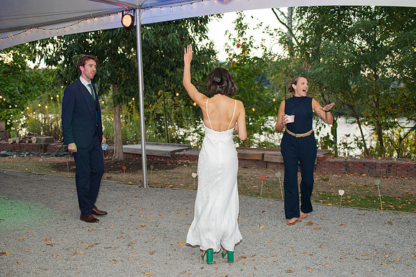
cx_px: 219
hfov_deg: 49.1
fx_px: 455
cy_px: 156
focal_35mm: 39
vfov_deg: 33.8
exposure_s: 1/200
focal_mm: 35
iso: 1000
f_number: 3.2
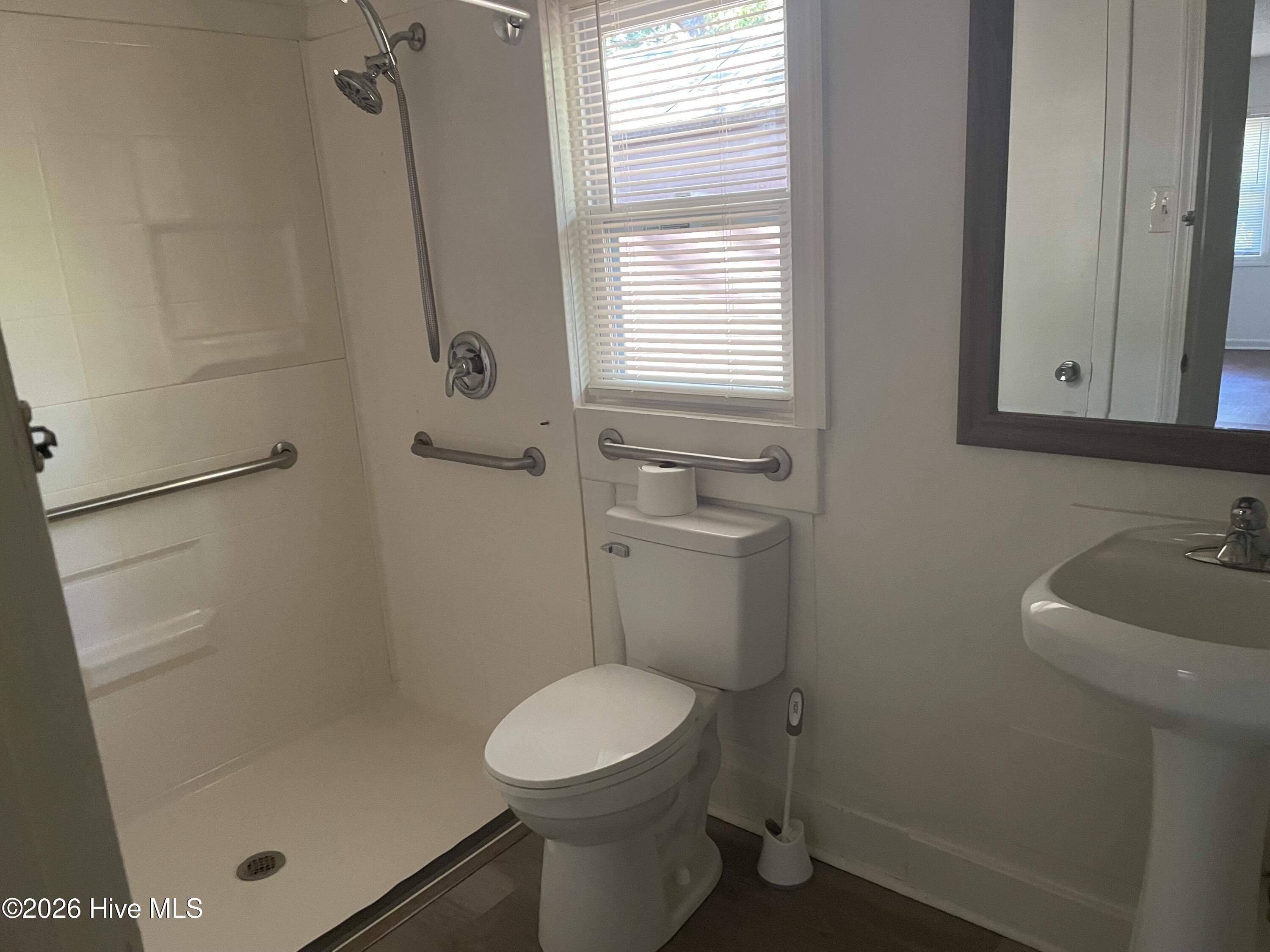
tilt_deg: -13.9
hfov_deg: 67.3
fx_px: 954
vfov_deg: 53.1
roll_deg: +4.1
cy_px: 476
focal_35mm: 26
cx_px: 635
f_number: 1.6
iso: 500
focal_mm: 4.2
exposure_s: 1/51
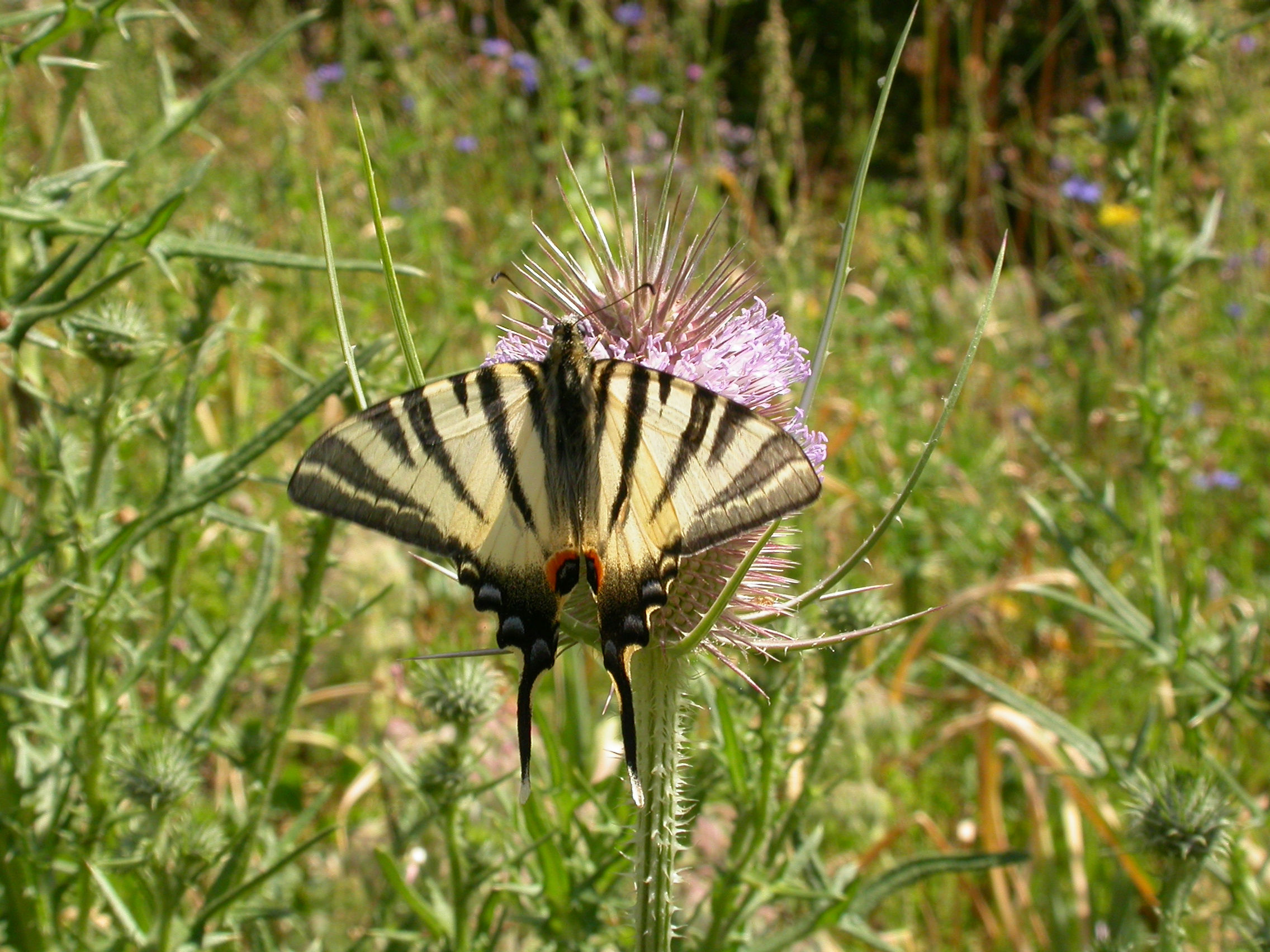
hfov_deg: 25.0
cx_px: 635
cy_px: 476
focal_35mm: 78
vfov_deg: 18.9
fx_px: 2862
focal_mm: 16.2
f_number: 7.9
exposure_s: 1/209
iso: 100
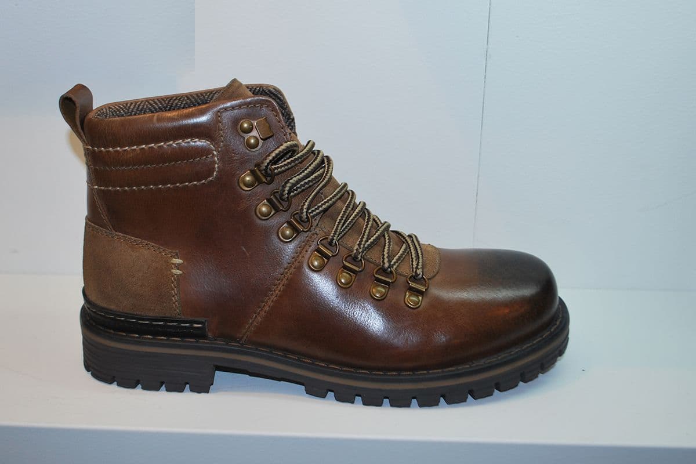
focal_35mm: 36
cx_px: 348
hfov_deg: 53.1
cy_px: 232
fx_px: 696
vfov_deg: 36.9
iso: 200
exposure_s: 1/60
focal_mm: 24
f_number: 4.2
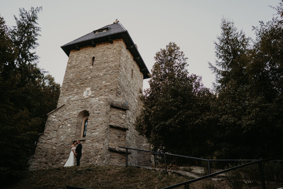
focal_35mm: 35
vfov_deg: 37.9
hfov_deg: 54.4
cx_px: 142
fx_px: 275
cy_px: 94
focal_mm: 35
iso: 160
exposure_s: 1/1000
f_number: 1.8
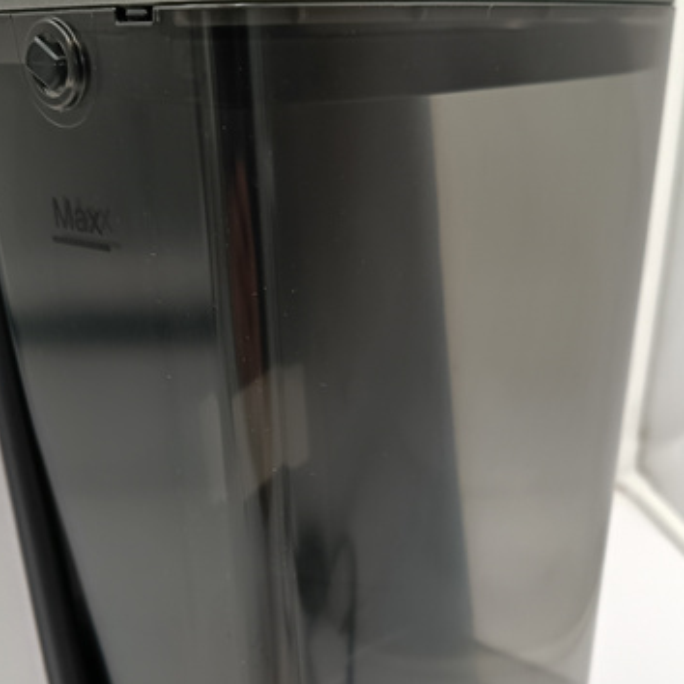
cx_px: 392
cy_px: 437
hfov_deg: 42.7
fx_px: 872
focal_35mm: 39
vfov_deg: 42.4
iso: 179
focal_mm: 4.81
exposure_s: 1/100
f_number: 1.8
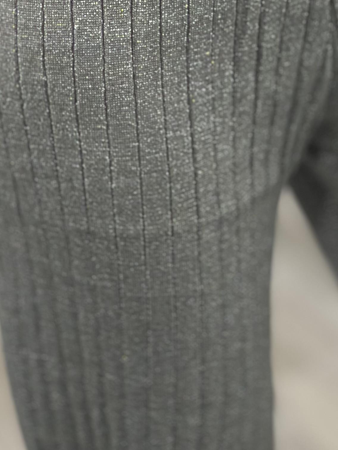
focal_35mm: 128
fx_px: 1666
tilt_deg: -48.0
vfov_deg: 15.2
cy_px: 24
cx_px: 217
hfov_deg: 11.6
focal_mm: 6.86
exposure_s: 1/100
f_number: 1.78
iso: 80
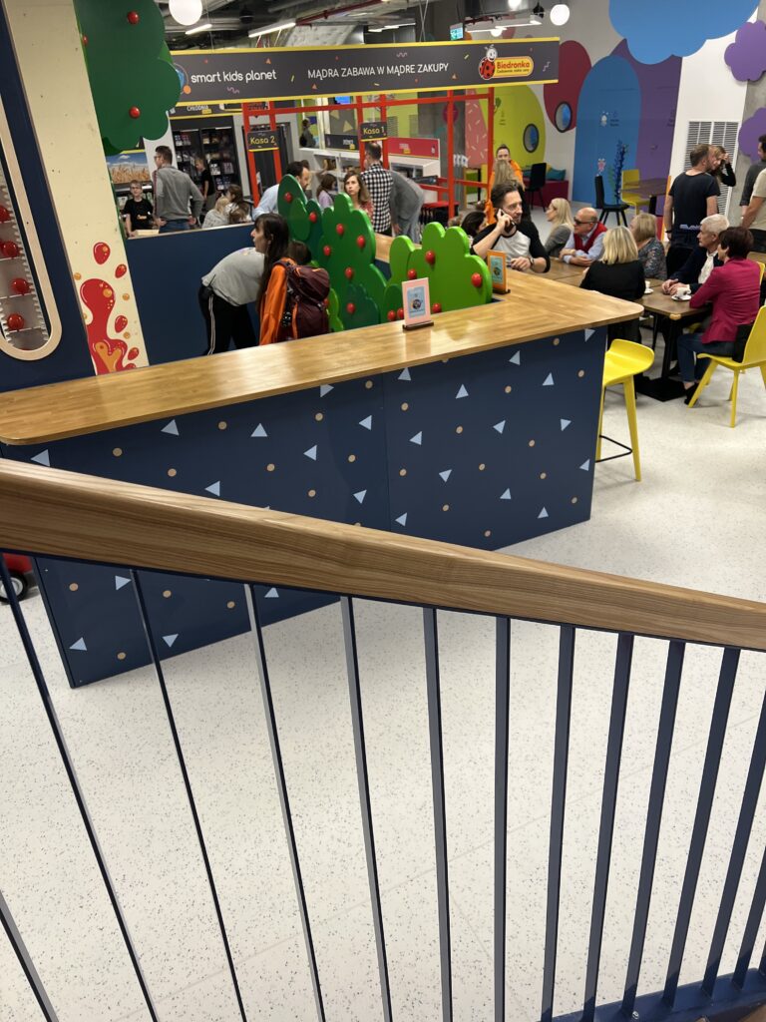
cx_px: 383
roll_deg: +3.9
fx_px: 767
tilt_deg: -28.4
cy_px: 511
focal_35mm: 26
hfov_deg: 53.1
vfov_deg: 67.3
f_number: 1.5
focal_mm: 5.7
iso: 80
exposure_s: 1/100
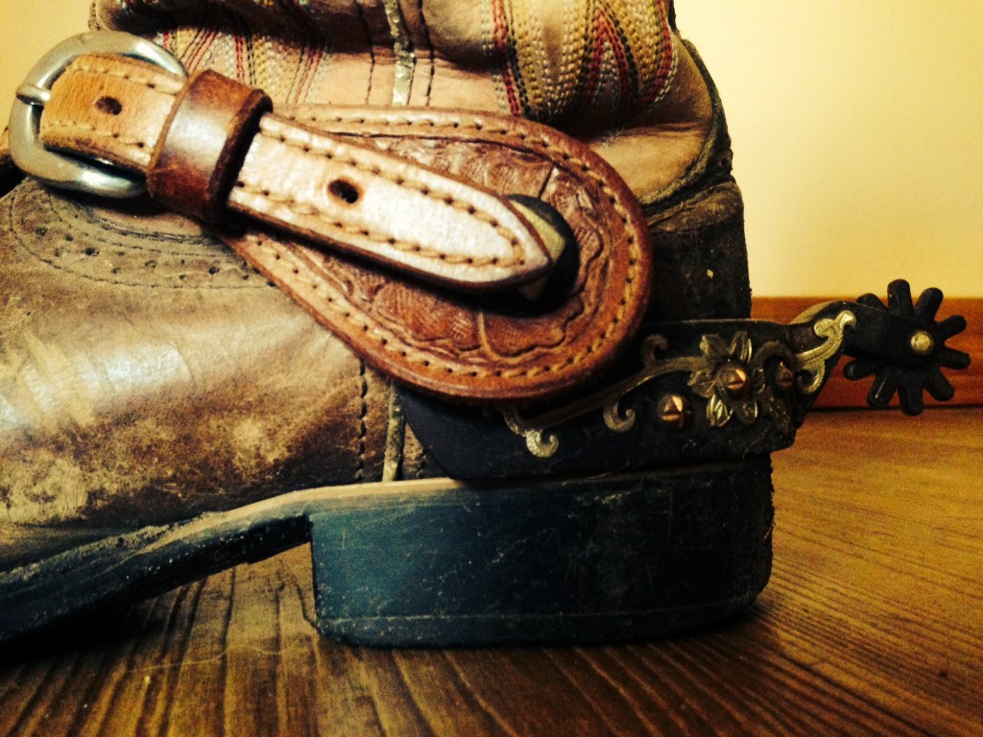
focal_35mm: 33
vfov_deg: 42.9
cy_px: 368
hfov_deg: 55.4
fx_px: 937
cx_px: 492
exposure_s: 1/15
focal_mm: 4.12
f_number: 2.4
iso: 500
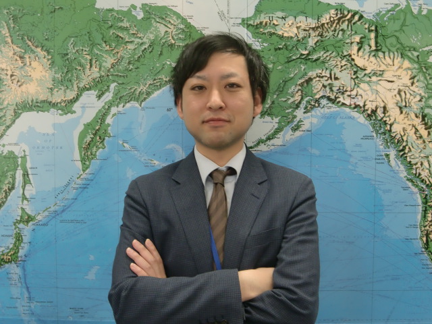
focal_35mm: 46
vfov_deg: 31.5
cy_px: 162
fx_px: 574
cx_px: 216
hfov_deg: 41.2
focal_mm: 8.2
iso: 200
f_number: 3.3
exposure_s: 1/60
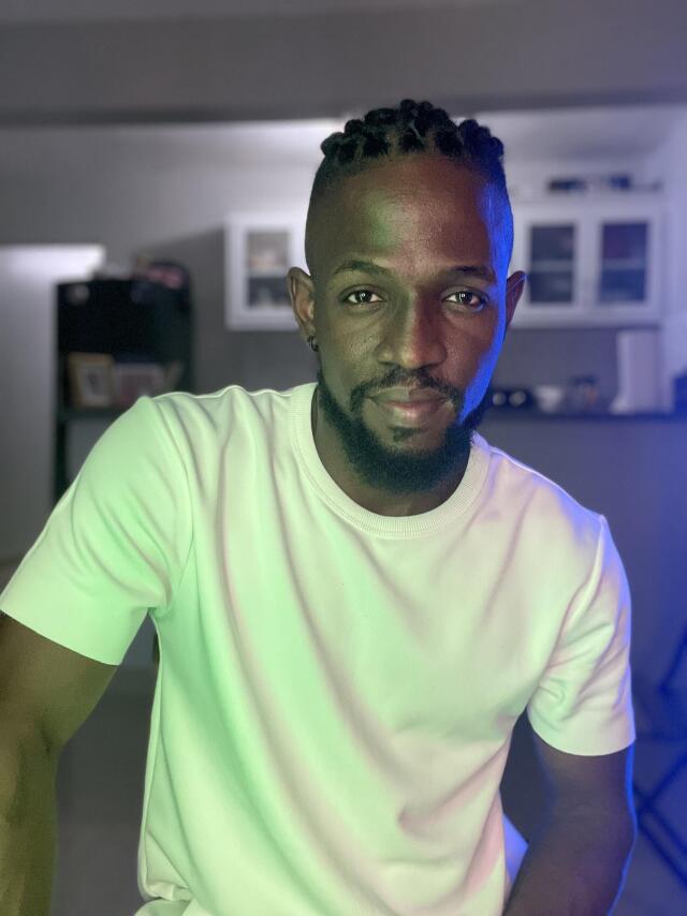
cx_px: 344
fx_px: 794
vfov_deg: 60.0
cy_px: 458
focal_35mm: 30
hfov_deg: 46.8
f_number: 2.2
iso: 320
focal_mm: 2.71
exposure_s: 1/40
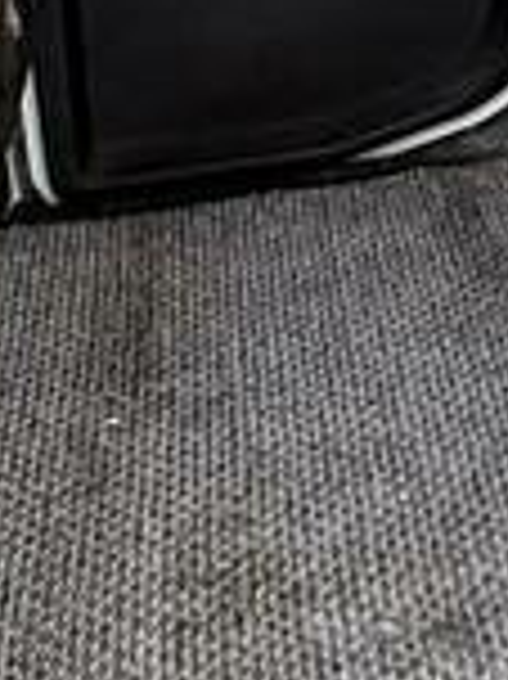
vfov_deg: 22.1
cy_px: -99
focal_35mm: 83
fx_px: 1626
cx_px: 607
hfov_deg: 17.0
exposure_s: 1/99
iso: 125
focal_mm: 2.22
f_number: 2.2
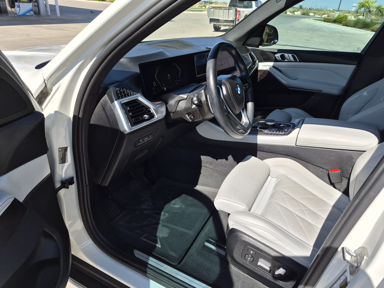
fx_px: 255
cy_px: 144
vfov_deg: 58.9
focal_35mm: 23
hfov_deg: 73.9
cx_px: 192
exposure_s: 1/5024
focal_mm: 5.4
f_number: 1.8
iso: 80
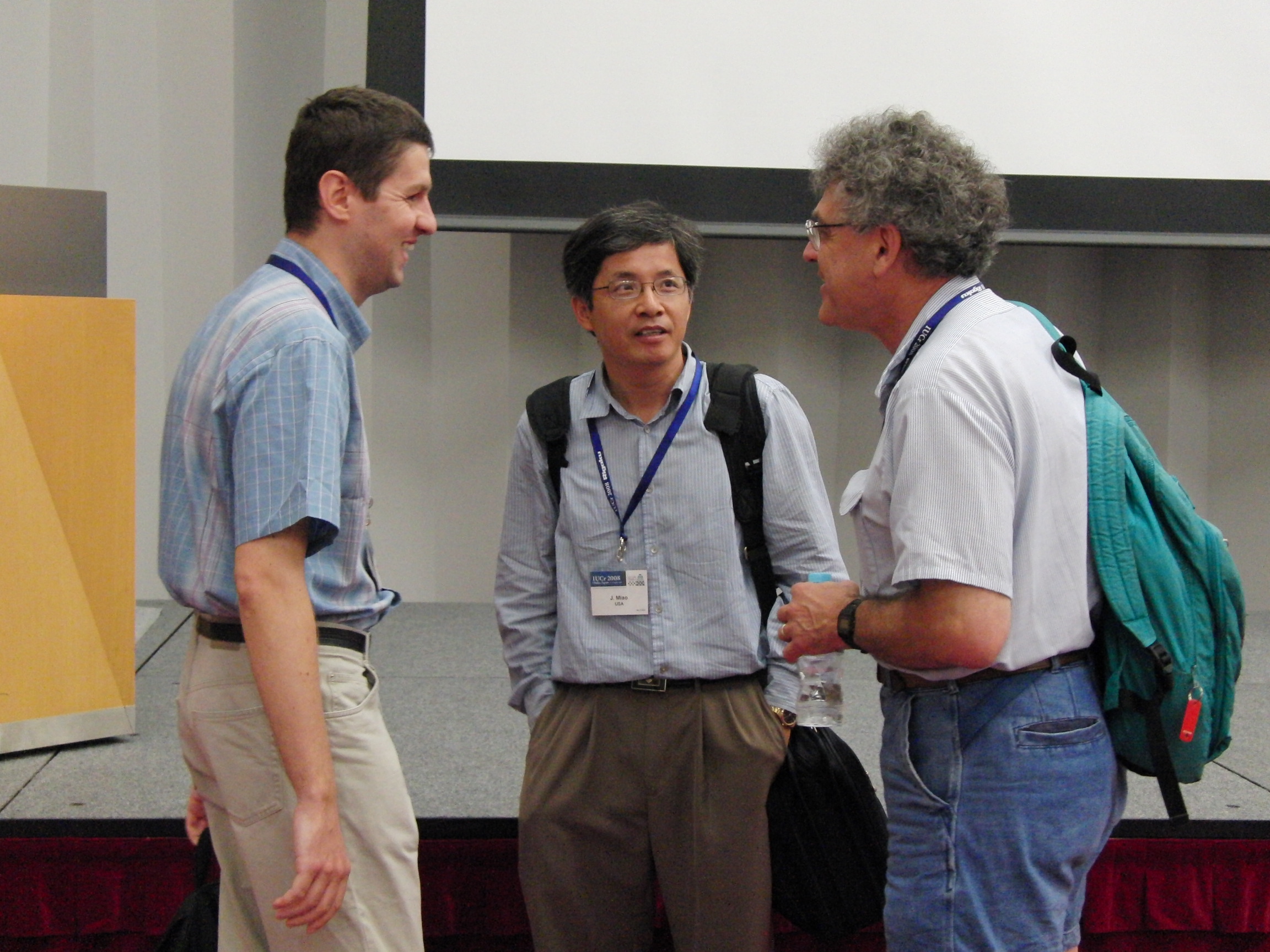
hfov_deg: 29.8
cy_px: 476
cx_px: 635
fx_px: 2385
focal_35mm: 65
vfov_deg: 22.6
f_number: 2.8
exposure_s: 1/50
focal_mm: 13.2
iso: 800
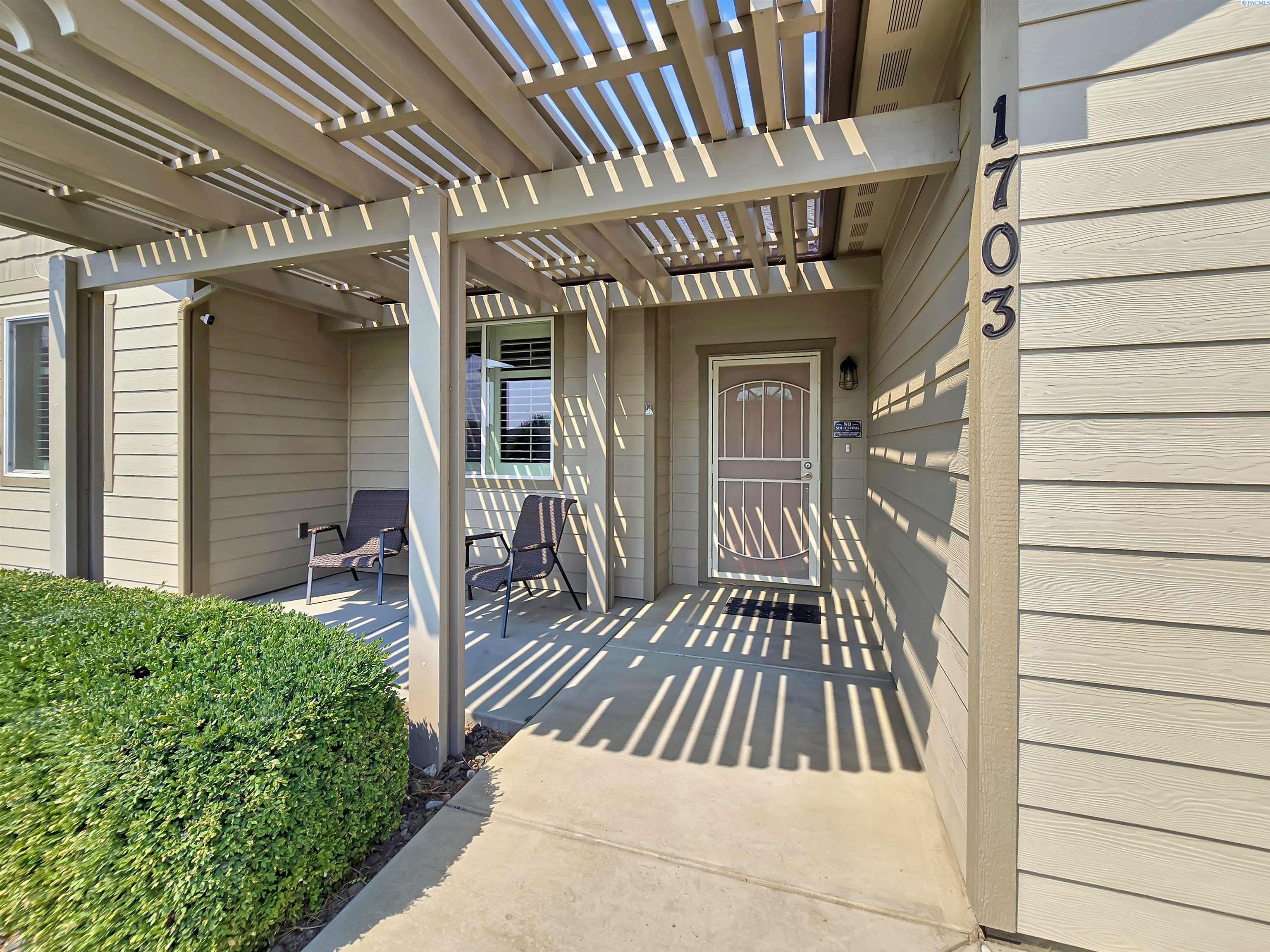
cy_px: 476
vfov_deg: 89.9
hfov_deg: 106.2
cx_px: 635
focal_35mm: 13
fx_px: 477
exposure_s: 1/2500
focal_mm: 2.2
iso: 50
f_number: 2.2
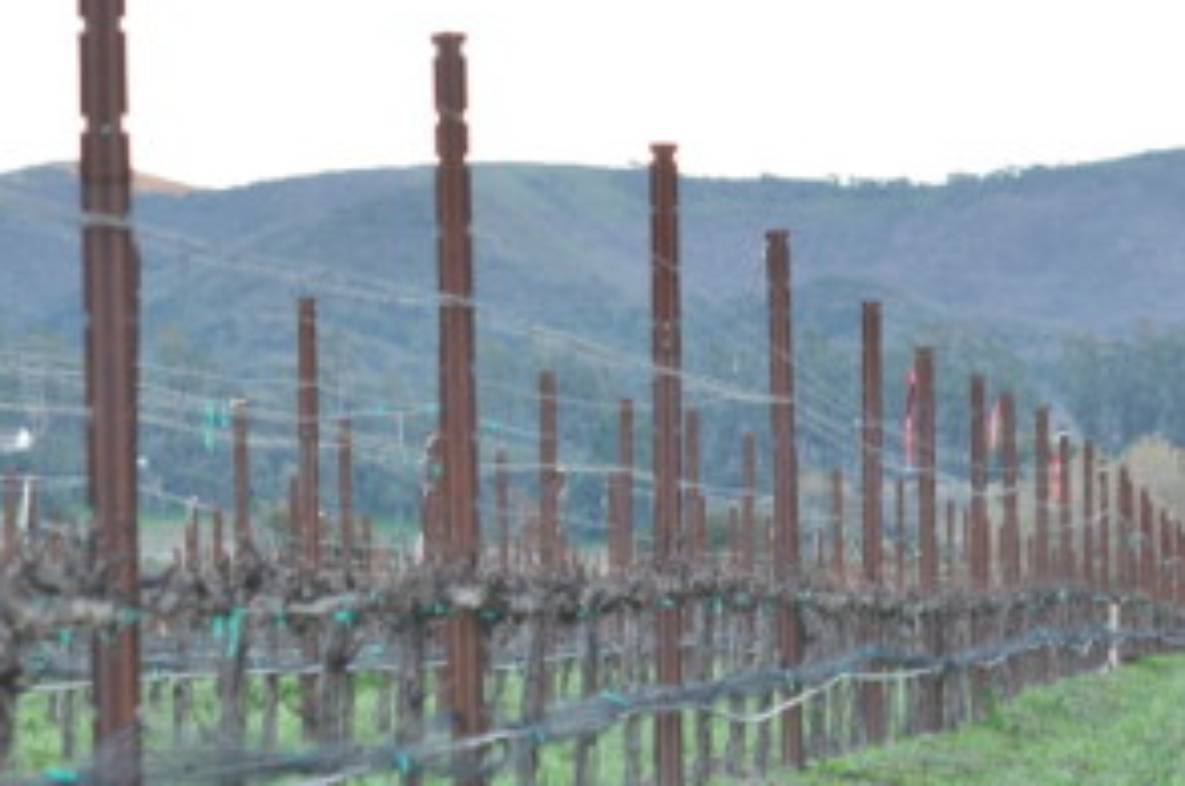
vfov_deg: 8.7
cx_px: 601
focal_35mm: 158
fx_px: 5192
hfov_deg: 13.0
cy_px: 518
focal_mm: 50
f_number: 3.2
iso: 200
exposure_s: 1/40
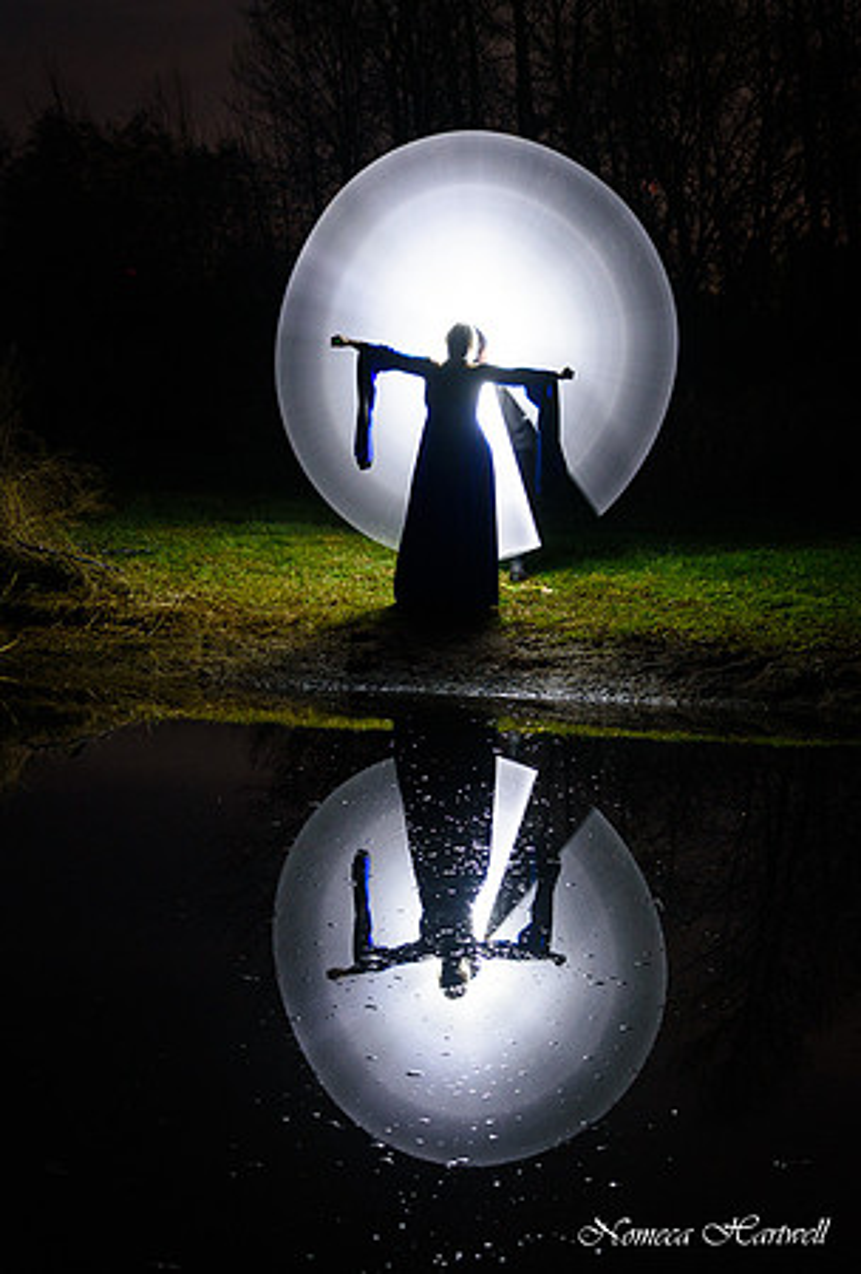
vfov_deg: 22.8
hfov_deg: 15.5
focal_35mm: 89
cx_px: 543
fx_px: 3164
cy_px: 691
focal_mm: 55
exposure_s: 4.7
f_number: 5
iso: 200
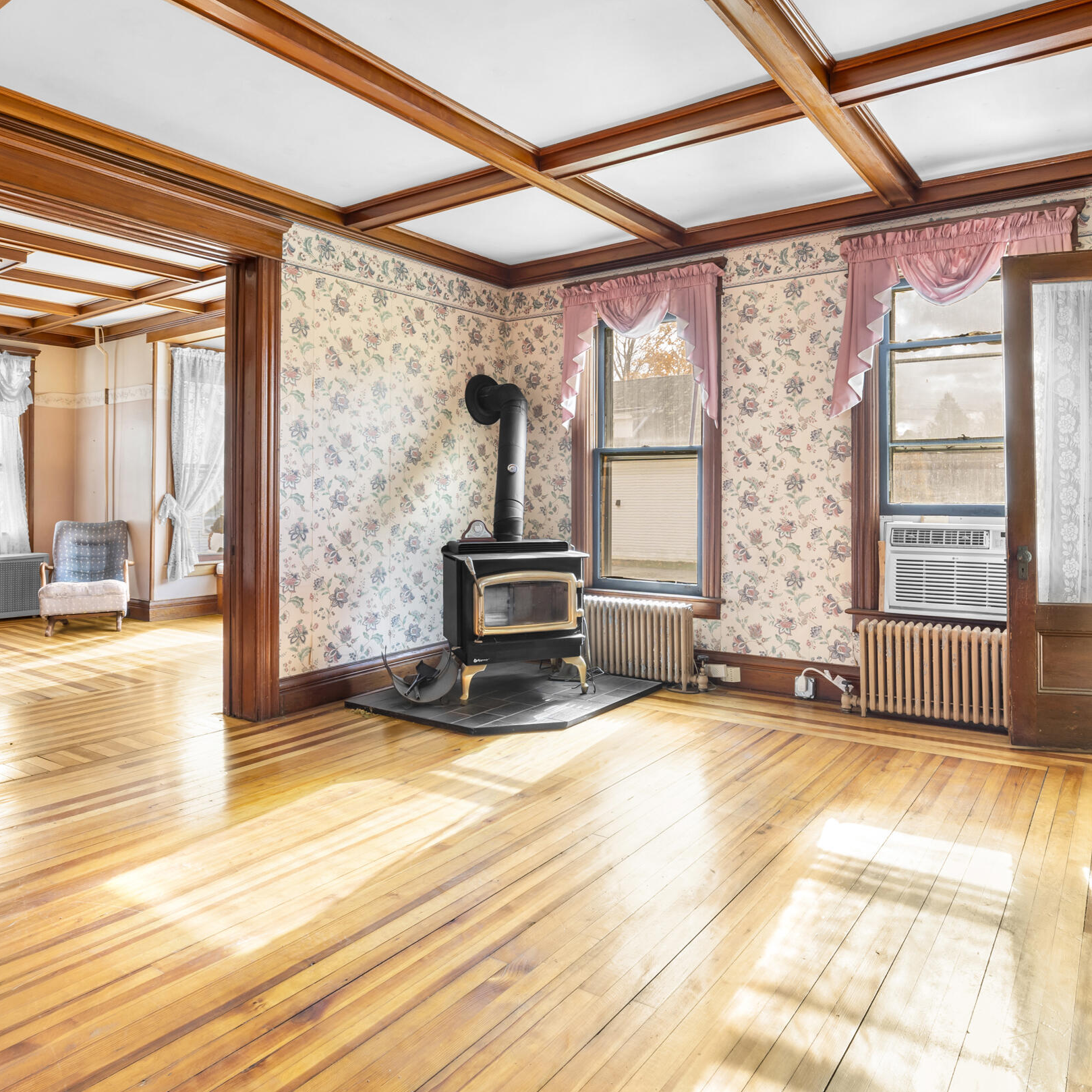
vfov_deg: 72.1
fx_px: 749
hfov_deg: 71.7
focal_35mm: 21
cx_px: 630
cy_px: 535
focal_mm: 16
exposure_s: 1/15
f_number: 9
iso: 250
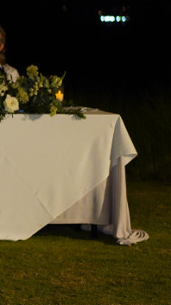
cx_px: -334
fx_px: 1583
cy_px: 105
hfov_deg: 5.8
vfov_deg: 11.0
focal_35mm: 196
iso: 1600
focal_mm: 55
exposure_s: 1/160
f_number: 1.8
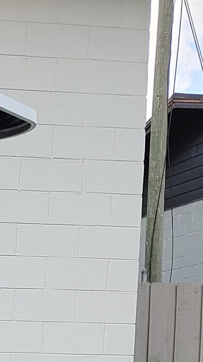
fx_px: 938
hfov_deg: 10.5
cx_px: -302
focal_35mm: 98
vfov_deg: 20.3
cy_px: 444
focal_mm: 4.81
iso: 50
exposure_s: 1/472
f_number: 1.8
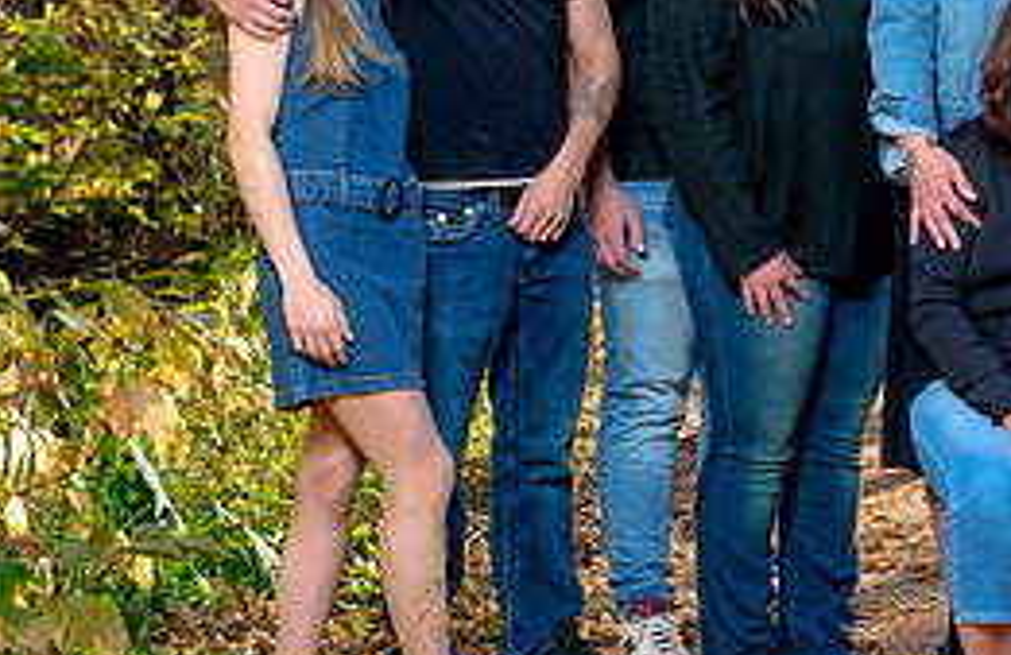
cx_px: 1040
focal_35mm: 121
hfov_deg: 16.7
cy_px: 247
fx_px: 3368
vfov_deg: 11.1
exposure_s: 1/160
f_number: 4
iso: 640
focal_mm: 52
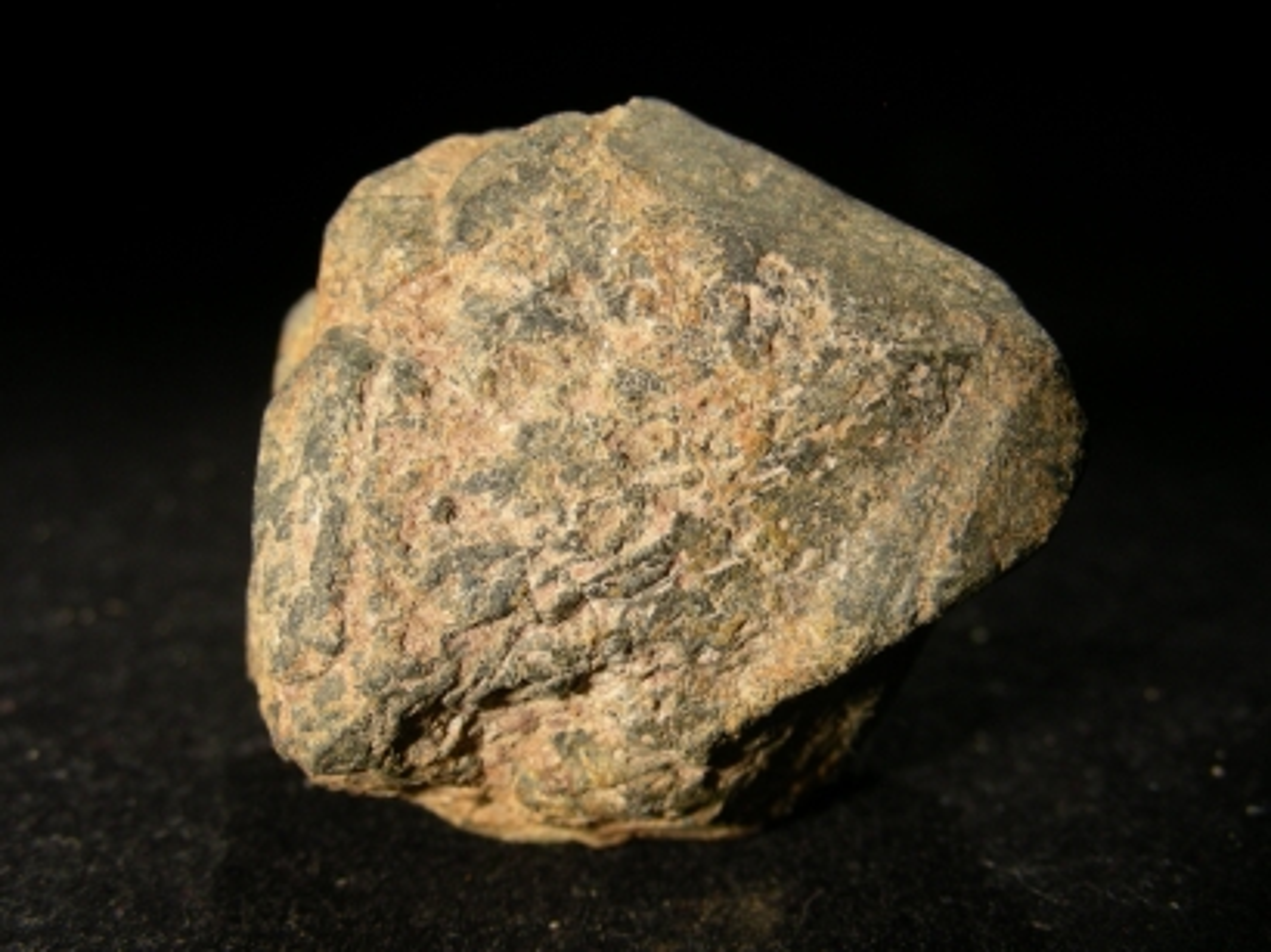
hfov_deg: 49.0
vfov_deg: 37.7
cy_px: 476
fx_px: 1394
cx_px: 636
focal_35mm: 38
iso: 50
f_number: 3.5
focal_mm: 6.3
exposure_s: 1/67.7
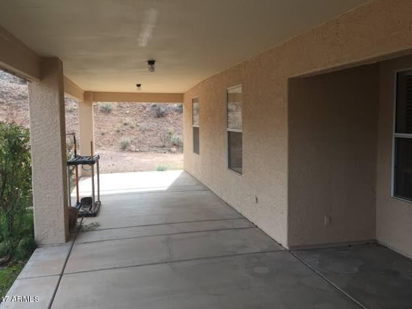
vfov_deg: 46.8
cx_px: 200
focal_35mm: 30
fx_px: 357
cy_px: 153
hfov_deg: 60.0
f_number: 2.2
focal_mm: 4.15
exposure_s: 1/388
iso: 32
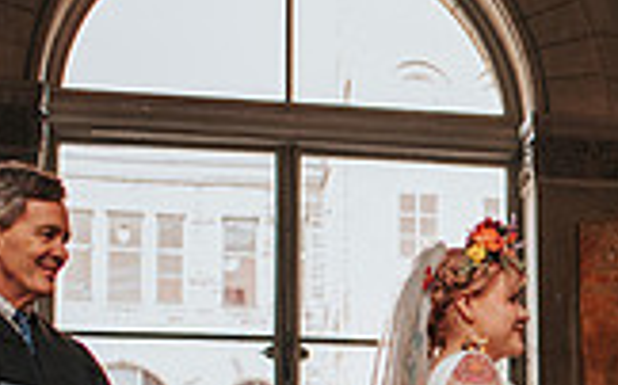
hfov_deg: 15.6
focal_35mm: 129
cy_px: 482
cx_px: 740
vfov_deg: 10.0
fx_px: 2171
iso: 1000
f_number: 3.2
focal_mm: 35
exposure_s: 1/200
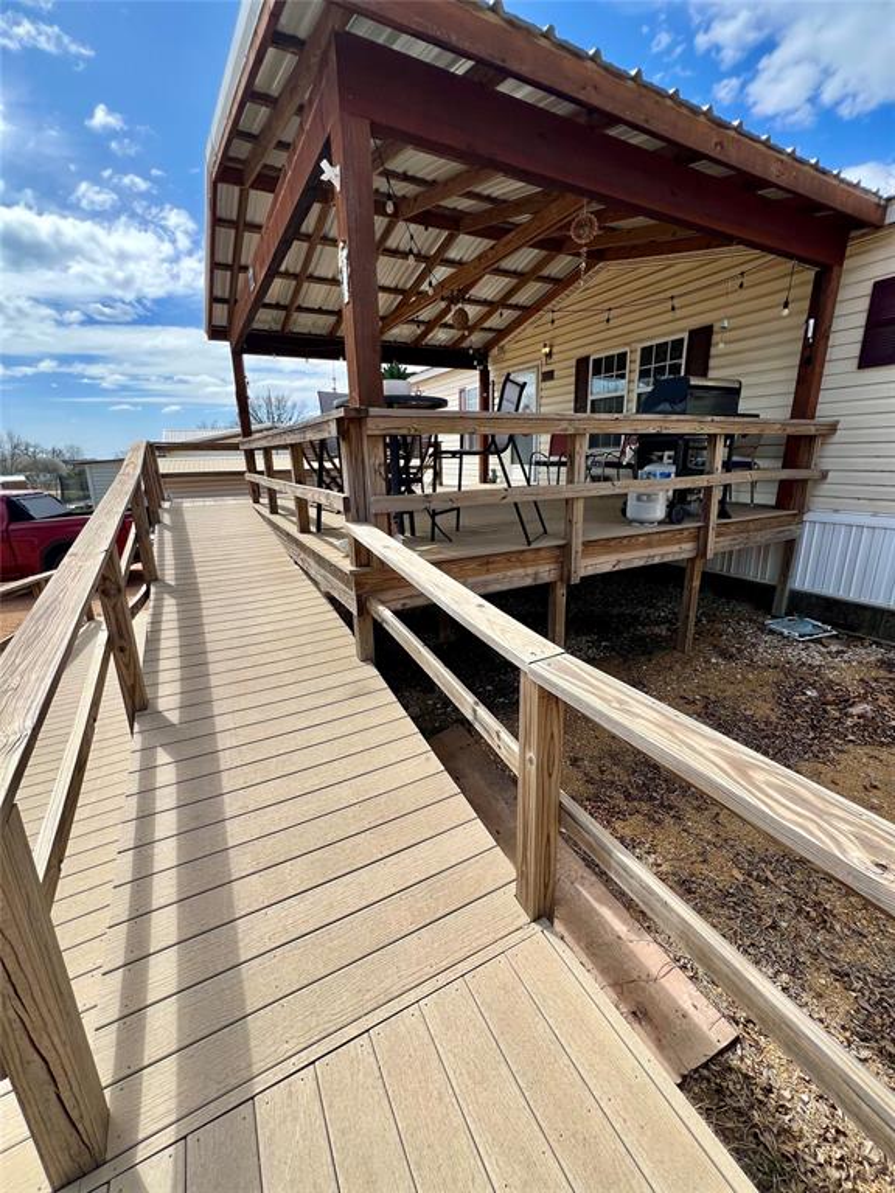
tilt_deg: -16.2
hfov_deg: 89.9
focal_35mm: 13
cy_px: 596
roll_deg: +1.6
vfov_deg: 106.2
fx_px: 448
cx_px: 448
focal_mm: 1.57
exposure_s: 1/1193
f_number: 1.8
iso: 32
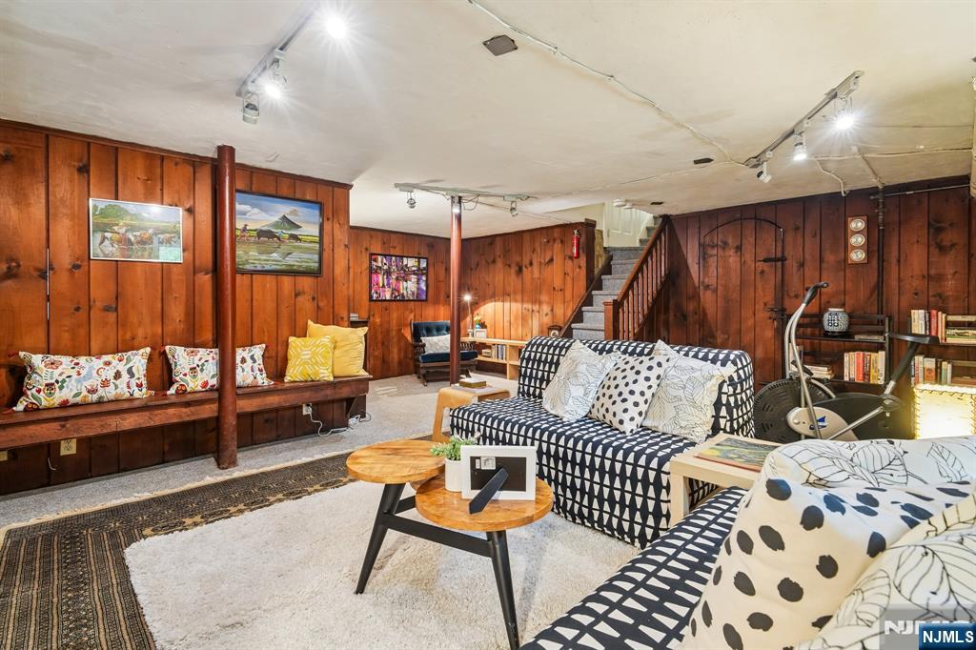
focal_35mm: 16
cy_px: 325
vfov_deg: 73.7
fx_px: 434
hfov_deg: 96.8
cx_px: 488
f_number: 8
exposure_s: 1/1.25
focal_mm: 16
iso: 400
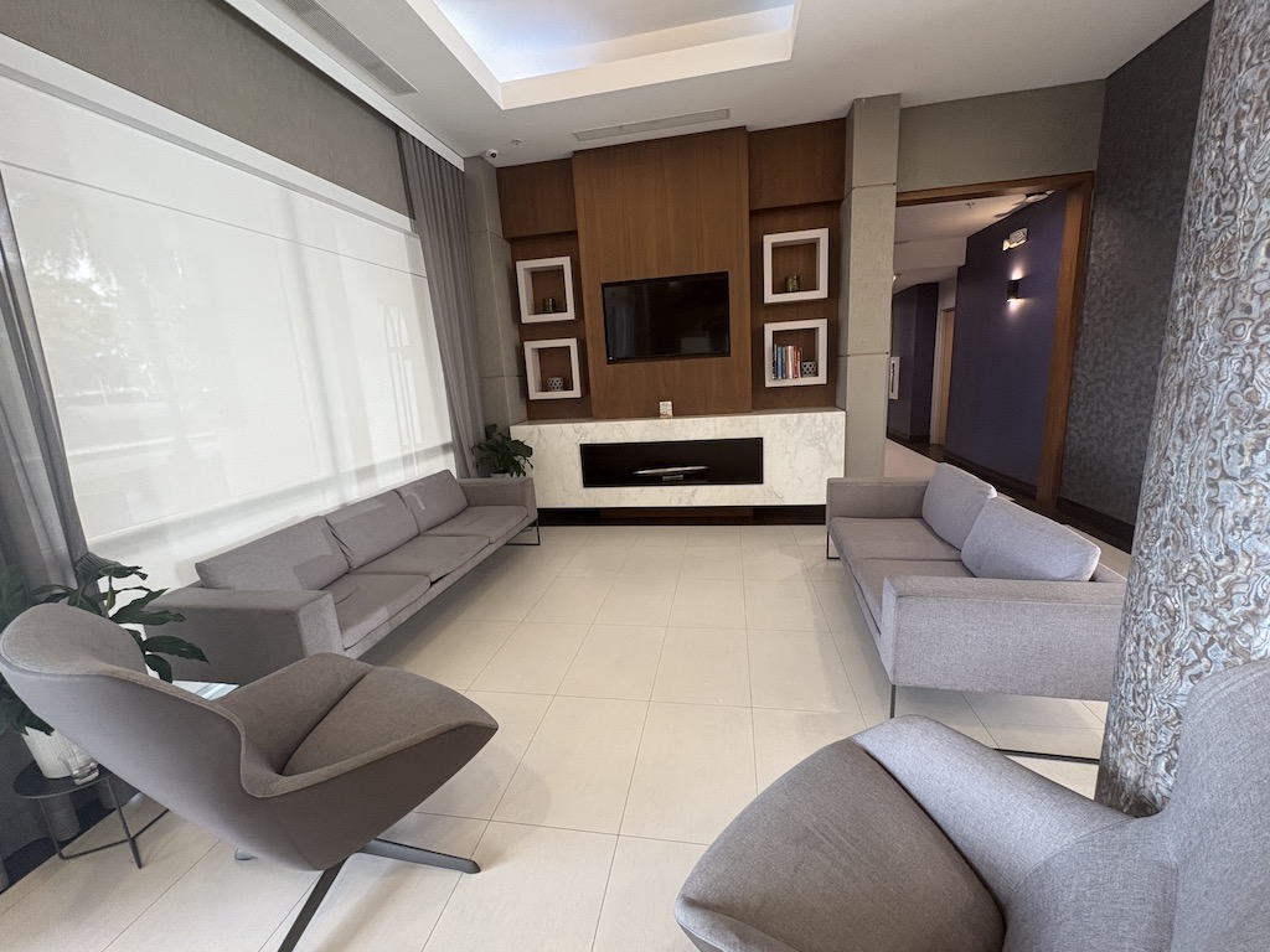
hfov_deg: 102.1
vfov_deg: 85.7
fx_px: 514
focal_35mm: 14
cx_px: 635
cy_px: 476
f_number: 2.2
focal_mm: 2.22
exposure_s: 1/77
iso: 250
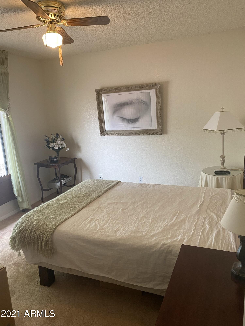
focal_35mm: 26
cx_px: 122
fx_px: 245
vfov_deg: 67.3
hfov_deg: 53.1
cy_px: 163
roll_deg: +3.3
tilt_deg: -11.1
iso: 125
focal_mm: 4.25
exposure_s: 1/60
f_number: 1.8
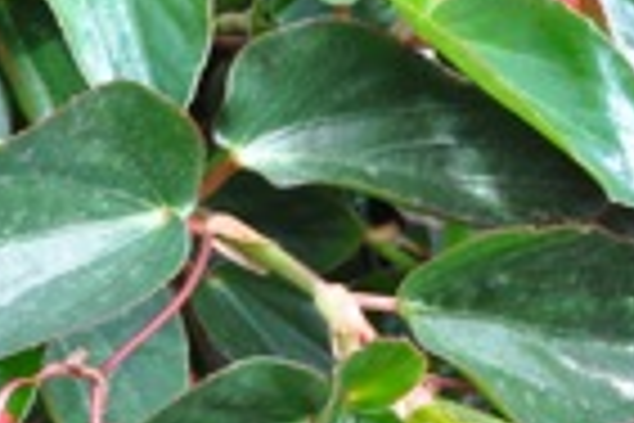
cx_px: 216
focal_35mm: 353
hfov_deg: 5.8
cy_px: -7
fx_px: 6216
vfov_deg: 3.9
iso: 400
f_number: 5
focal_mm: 52
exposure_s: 1/100
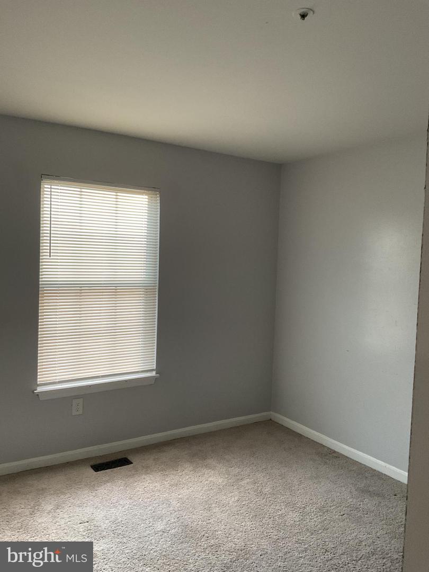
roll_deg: -0.9
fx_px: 479
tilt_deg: -2.6
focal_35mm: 29
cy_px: 286
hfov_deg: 48.2
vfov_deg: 61.7
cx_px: 214
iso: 100
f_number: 1.8
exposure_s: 1/60
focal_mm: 3
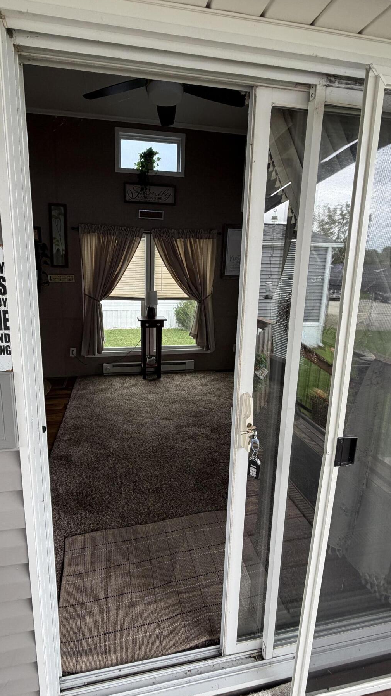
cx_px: 172
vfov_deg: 95.8
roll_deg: -1.3
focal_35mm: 17
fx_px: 313
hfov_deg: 63.7
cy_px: 328
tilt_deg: -10.3
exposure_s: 1/121
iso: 100
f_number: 2.2
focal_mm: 2.22
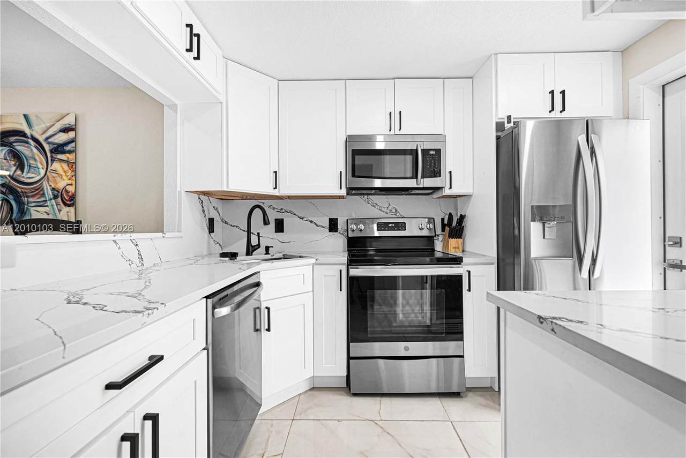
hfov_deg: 104.2
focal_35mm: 14
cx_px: 343
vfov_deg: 81.3
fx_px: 267
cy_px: 229
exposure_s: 1/40
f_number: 4
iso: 100
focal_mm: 14
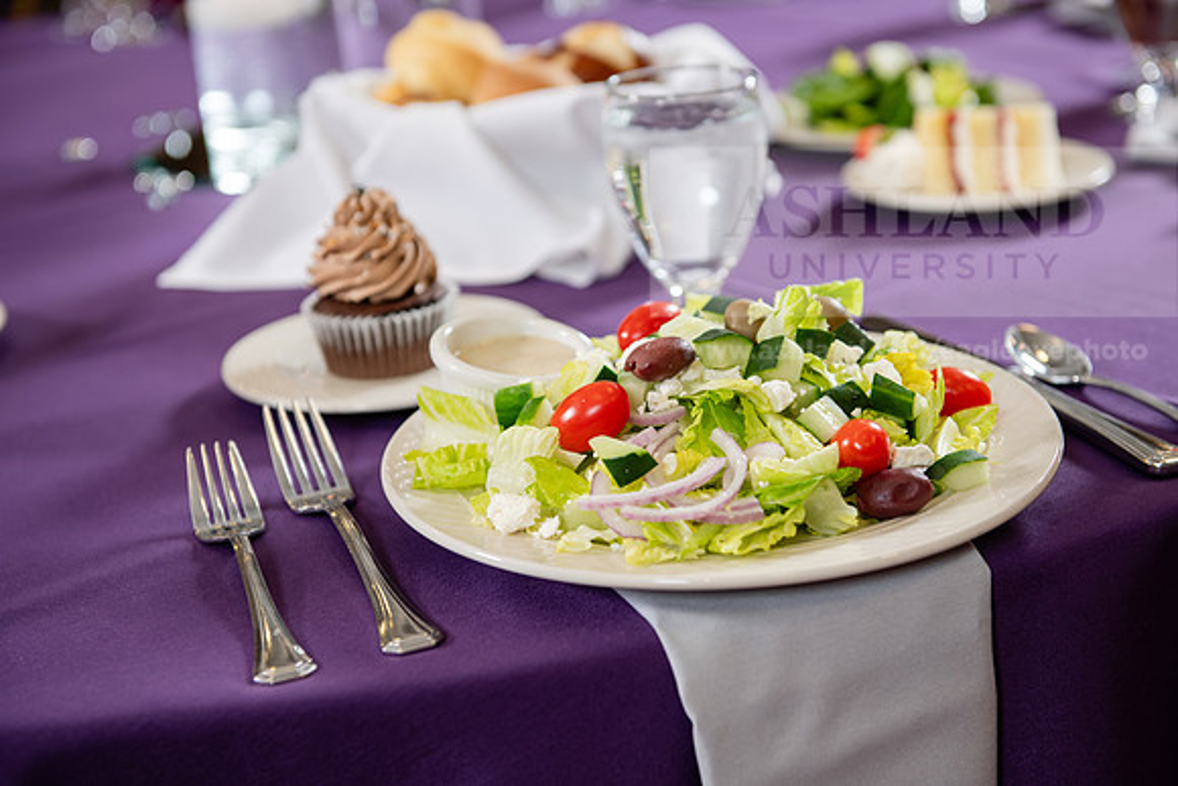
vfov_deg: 23.4
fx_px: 1898
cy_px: 393
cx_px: 589
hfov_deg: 34.5
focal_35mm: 58
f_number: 3.5
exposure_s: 1/160
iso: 320
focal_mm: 58
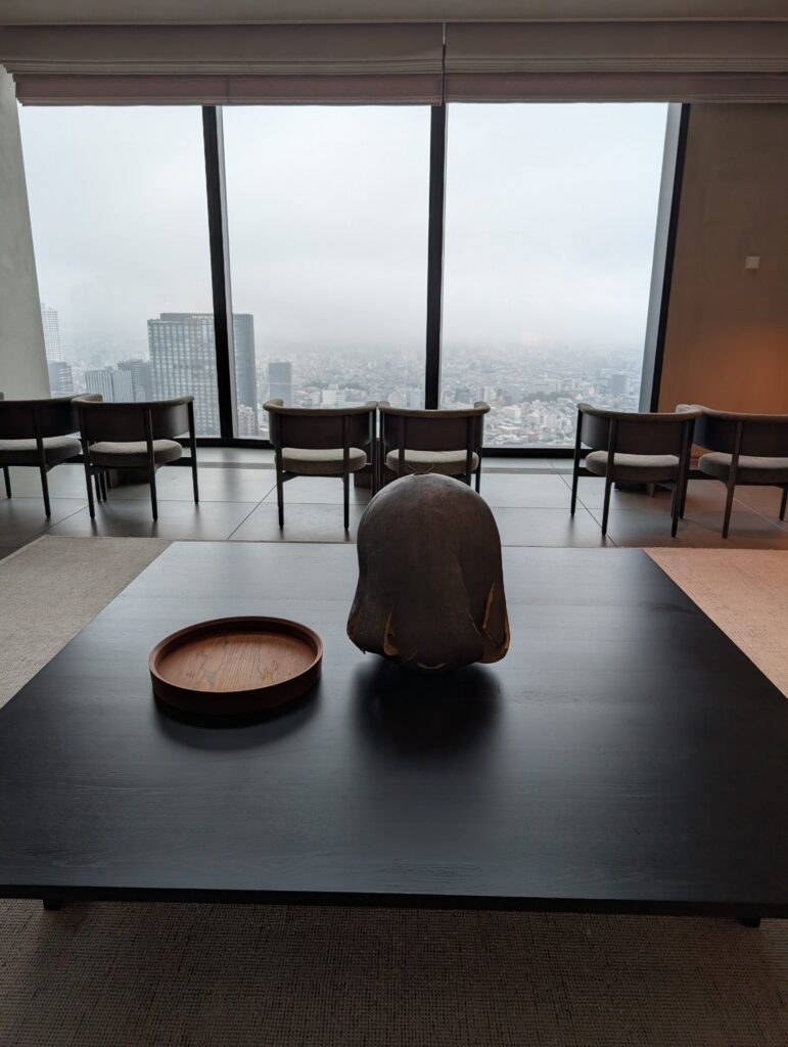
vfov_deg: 71.5
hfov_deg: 56.9
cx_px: 394
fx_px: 727
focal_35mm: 24
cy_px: 524
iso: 23
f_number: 1.68
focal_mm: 6.9
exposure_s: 1/56.7
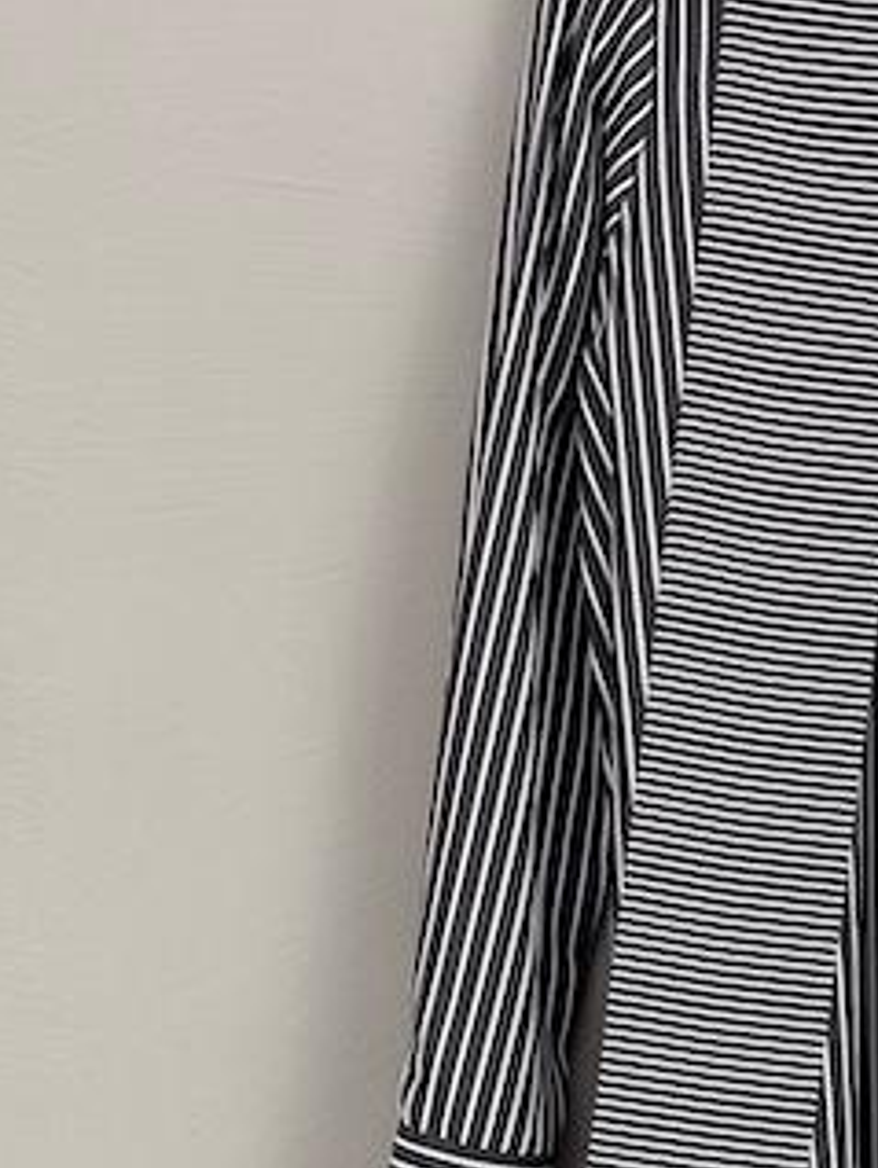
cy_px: 1060
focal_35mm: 80
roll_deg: -2.1
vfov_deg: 23.7
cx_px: 1069
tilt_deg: -3.2
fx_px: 2702
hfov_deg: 17.5
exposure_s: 1/100
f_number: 1.8
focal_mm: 4.25
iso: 80
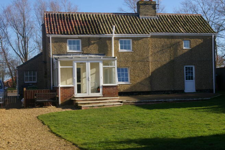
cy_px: 75
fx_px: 356
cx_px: 112
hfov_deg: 35.1
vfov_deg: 23.7
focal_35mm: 57
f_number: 9.5
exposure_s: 1/250
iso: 200
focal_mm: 38
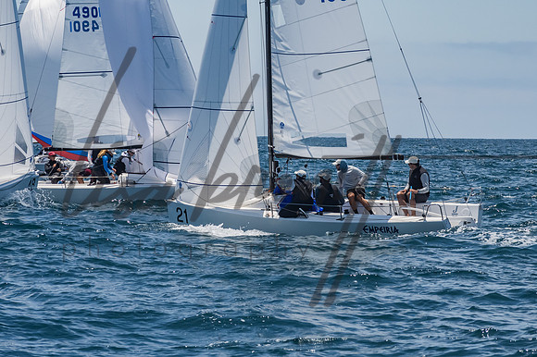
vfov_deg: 5.7
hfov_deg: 8.6
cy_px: 178
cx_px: 268
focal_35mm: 240
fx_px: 3578
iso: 640
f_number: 14
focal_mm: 160
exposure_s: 1/1600
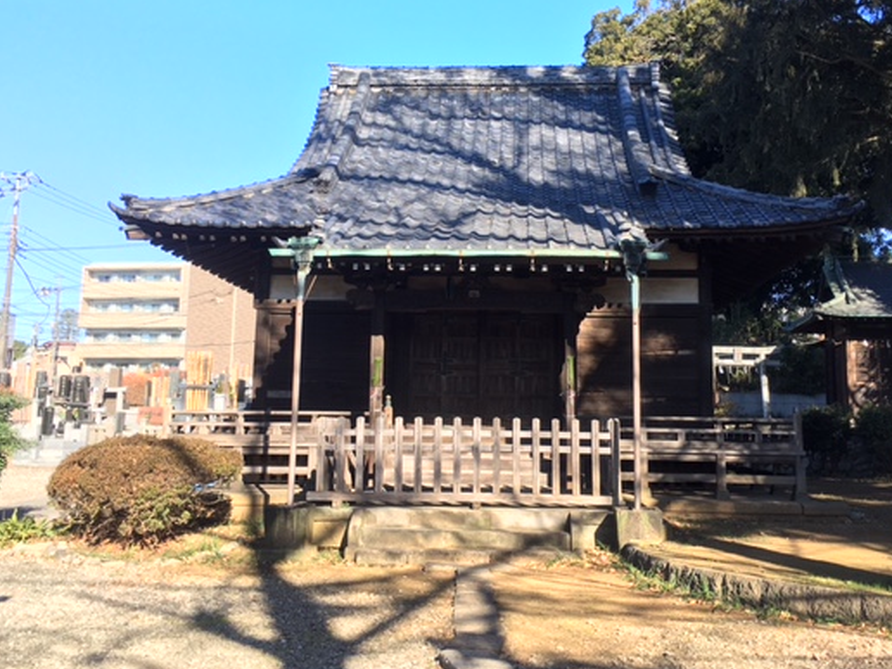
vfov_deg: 39.5
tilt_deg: +10.0
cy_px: 280
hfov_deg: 51.3
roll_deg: -1.6
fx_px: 928
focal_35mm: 36
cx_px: 470
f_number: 2.2
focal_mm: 4.15
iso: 25
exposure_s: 1/366
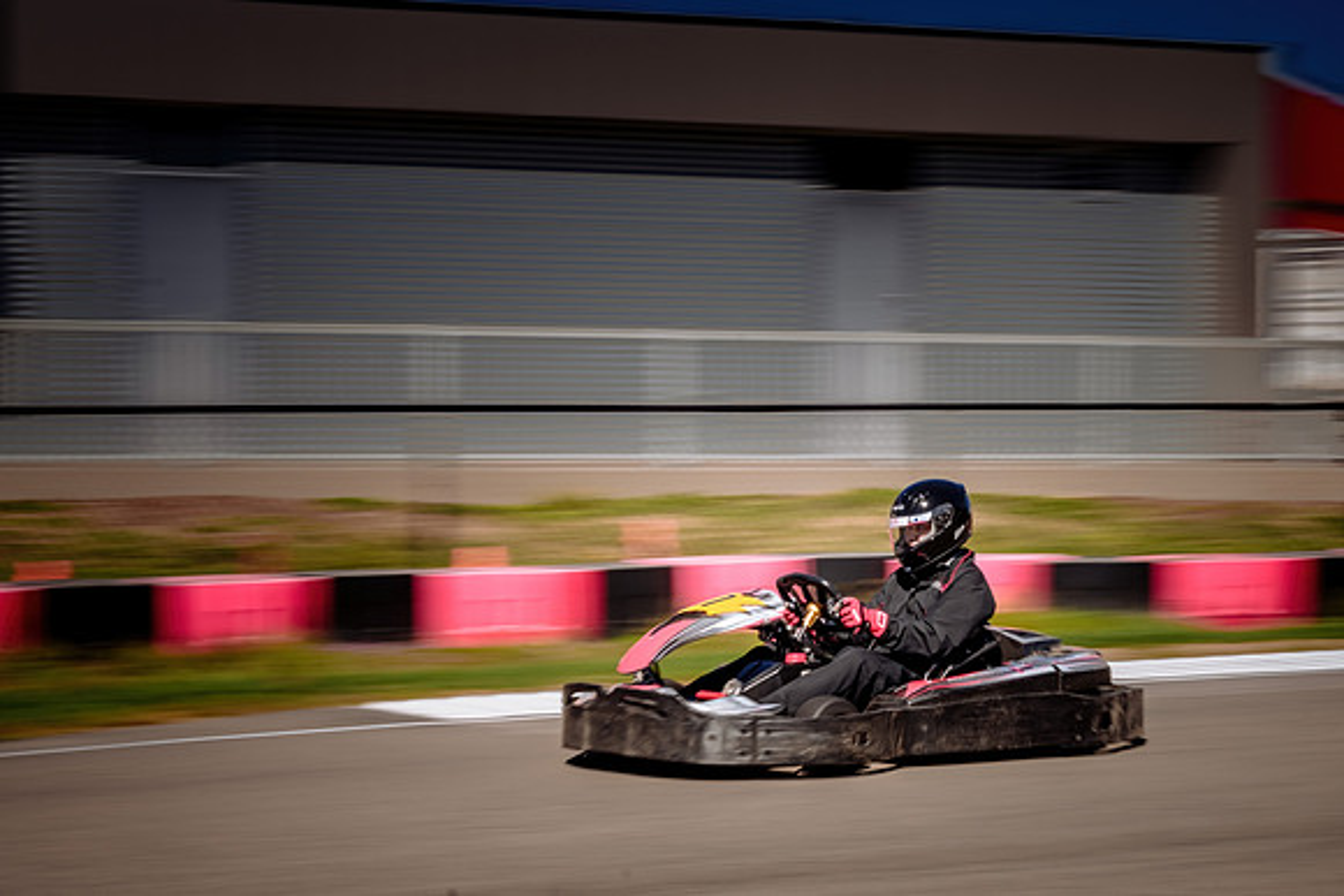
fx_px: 3666
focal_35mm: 98
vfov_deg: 13.9
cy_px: 591
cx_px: 703
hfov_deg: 20.8
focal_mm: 70
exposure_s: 1/50
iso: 64
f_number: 14
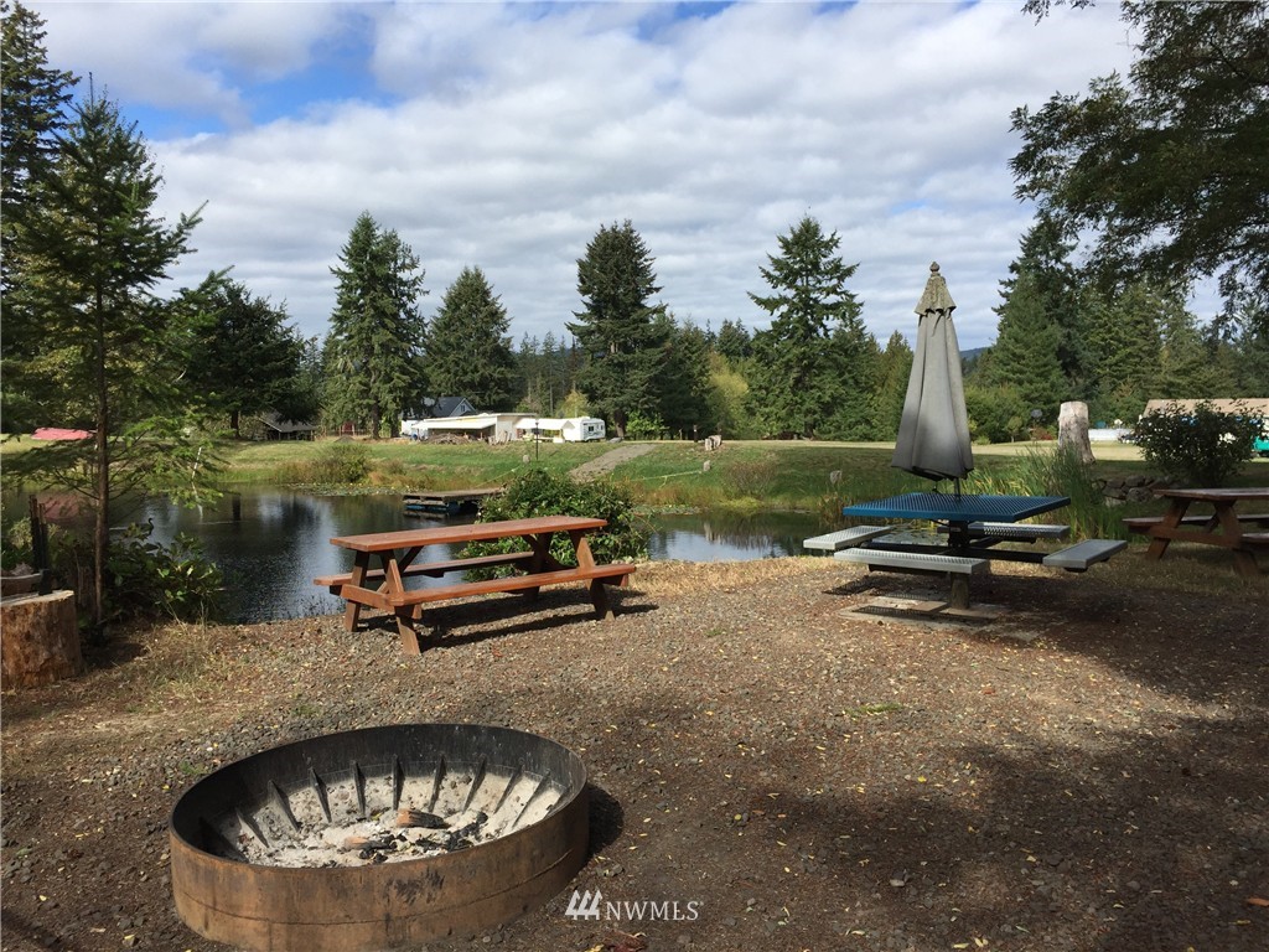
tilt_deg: -2.3
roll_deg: +0.4
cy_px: 476
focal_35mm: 29
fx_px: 1063
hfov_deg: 61.7
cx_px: 634
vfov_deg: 48.2
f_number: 2.2
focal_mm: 4.15
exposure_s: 1/2198
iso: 32
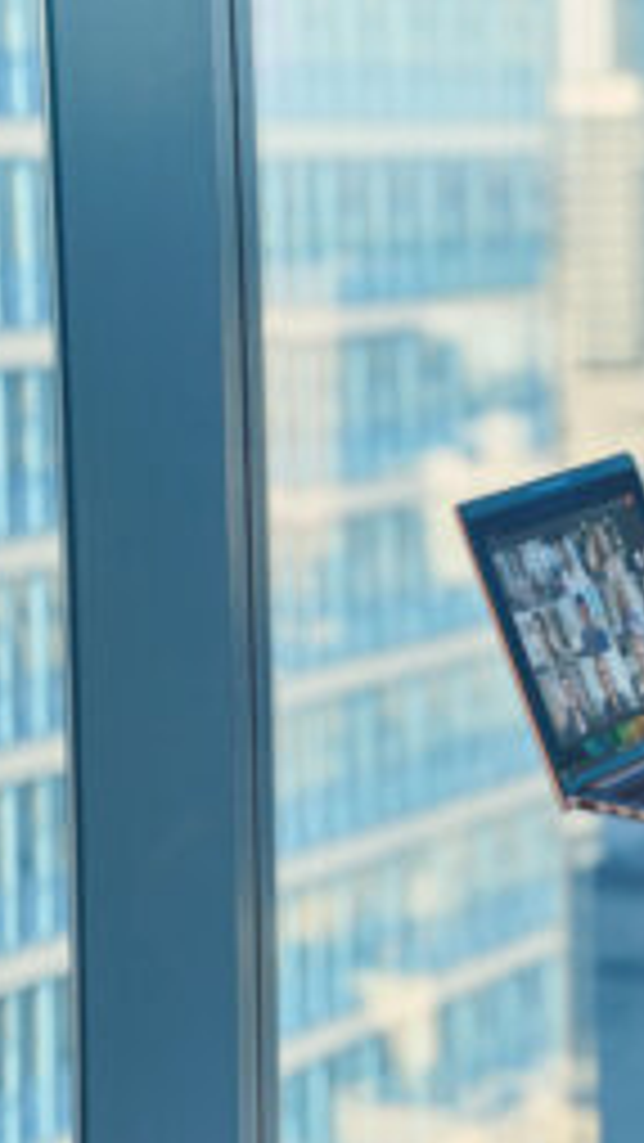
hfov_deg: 7.3
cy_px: 641
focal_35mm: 166
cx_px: 673
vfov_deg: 13.0
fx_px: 5036
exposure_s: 1/500
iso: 1250
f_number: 5.6
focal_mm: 100
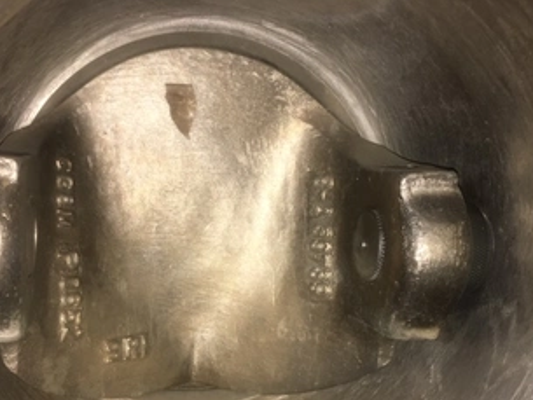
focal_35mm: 38
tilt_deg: -16.0
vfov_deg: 37.4
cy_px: 260
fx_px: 585
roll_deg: -9.8
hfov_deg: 48.6
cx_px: 210
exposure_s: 1/42
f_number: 2.2
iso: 25
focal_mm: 4.15
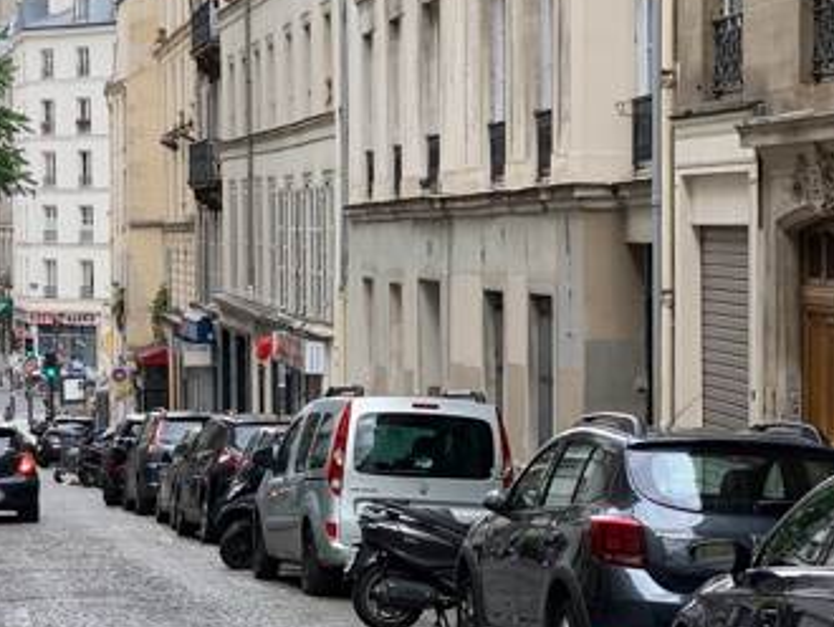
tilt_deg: -2.4
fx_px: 3038
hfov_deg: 15.4
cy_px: 356
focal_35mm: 126
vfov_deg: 11.8
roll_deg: +0.6
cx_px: 25
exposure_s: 1/87
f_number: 2.4
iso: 16
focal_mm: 6
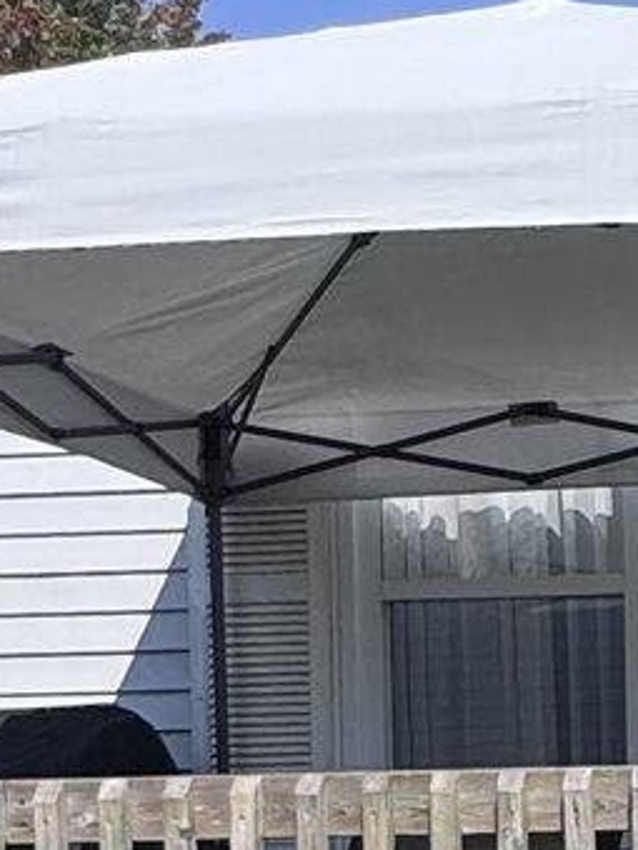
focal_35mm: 95
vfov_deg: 19.8
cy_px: 922
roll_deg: -0.1
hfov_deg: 14.7
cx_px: 903
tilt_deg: -0.4
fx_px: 2335
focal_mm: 2.22
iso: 50
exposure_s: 1/2770
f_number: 2.2
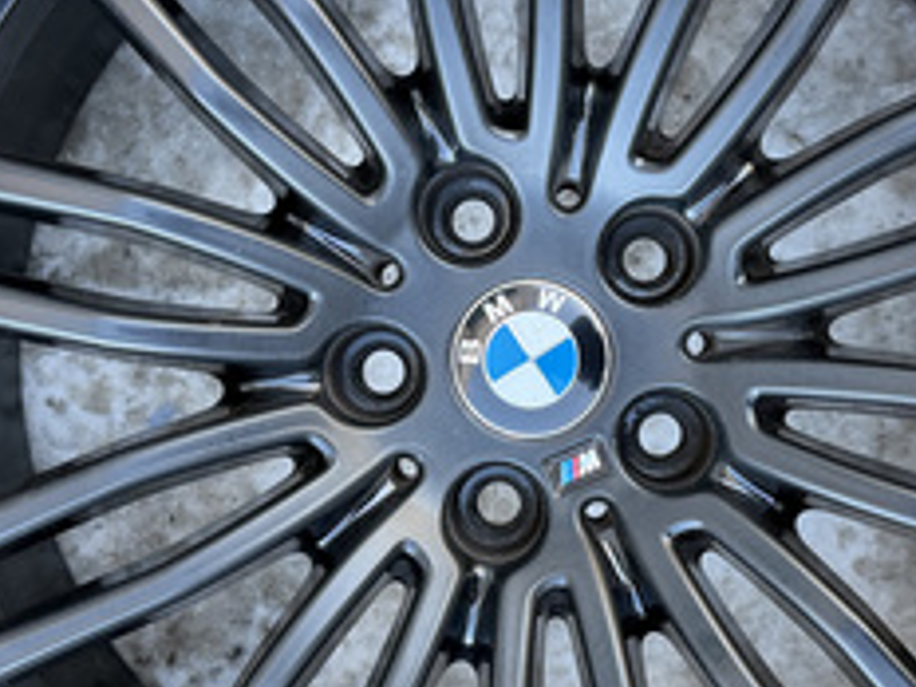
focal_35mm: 62
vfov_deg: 23.6
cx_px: 545
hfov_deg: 31.1
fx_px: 1641
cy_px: 367
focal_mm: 6.76
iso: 160
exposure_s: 1/135
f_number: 1.78
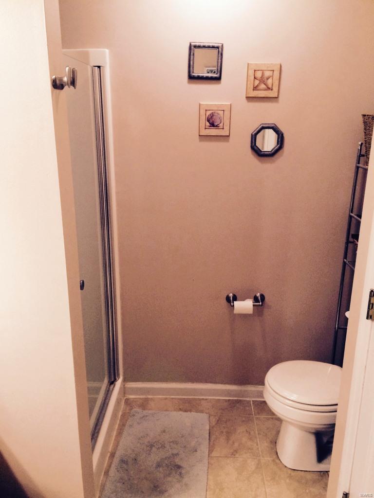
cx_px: 187
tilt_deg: -17.8
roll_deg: -0.1
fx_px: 418
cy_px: 249
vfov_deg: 61.7
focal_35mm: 29
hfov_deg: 48.2
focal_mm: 4.15
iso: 100
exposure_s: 1/30
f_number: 2.2
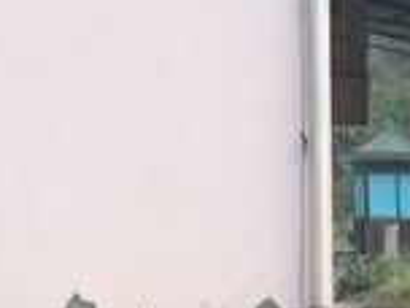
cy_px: 748
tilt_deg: -14.5
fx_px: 2310
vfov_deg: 7.1
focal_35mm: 195
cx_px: 674
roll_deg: -1.3
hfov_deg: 9.7
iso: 40
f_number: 2.2
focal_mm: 4.15
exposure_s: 1/120
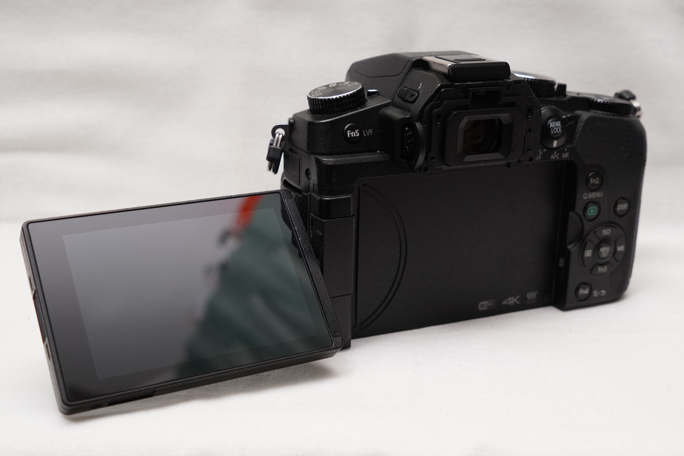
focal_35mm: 48
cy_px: 228
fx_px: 912
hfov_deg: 41.1
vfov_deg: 28.1
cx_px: 342
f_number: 8
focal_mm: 32
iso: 800
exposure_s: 1/60
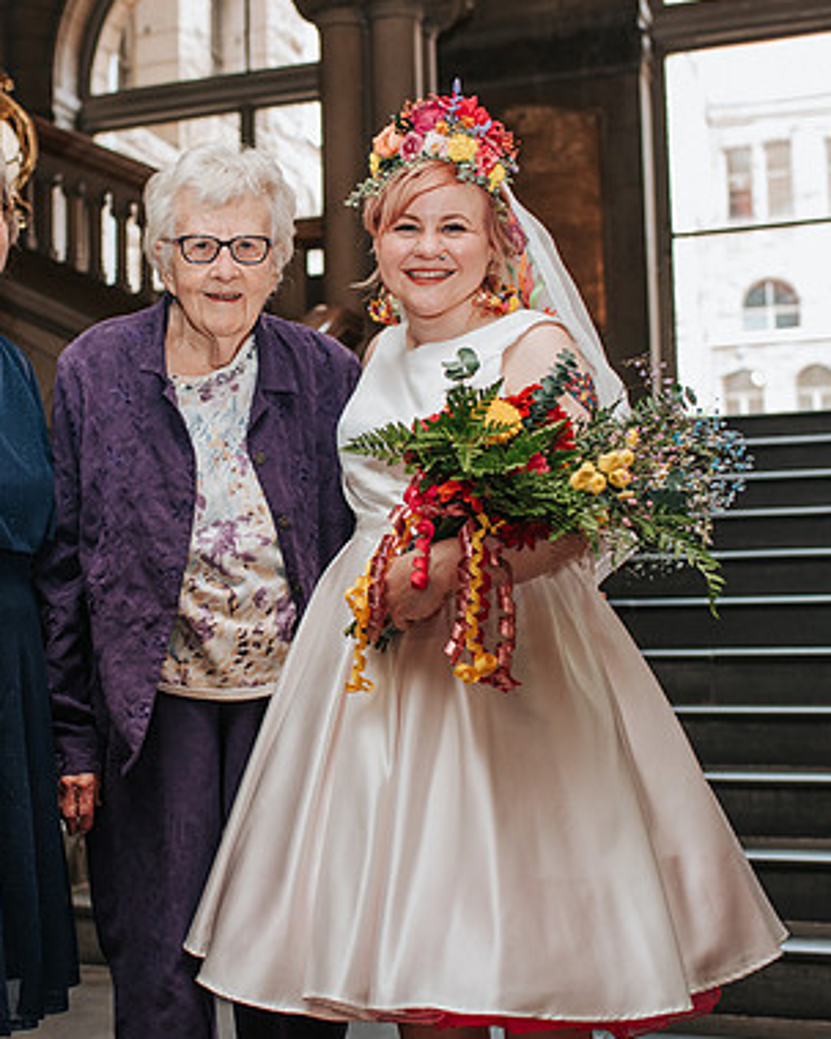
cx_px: 208
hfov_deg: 28.2
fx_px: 1630
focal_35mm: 53
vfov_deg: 35.4
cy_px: 500
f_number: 3.2
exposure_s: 1/200
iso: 1000
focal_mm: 35
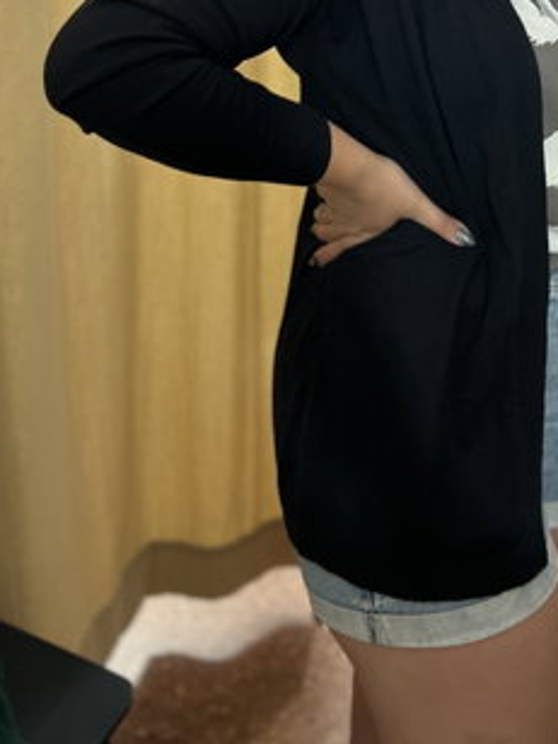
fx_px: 967
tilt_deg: -19.1
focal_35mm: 45
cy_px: 115
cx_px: 391
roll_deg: -1.9
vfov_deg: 39.8
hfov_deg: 31.8
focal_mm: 5.7
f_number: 1.5
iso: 160
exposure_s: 1/50
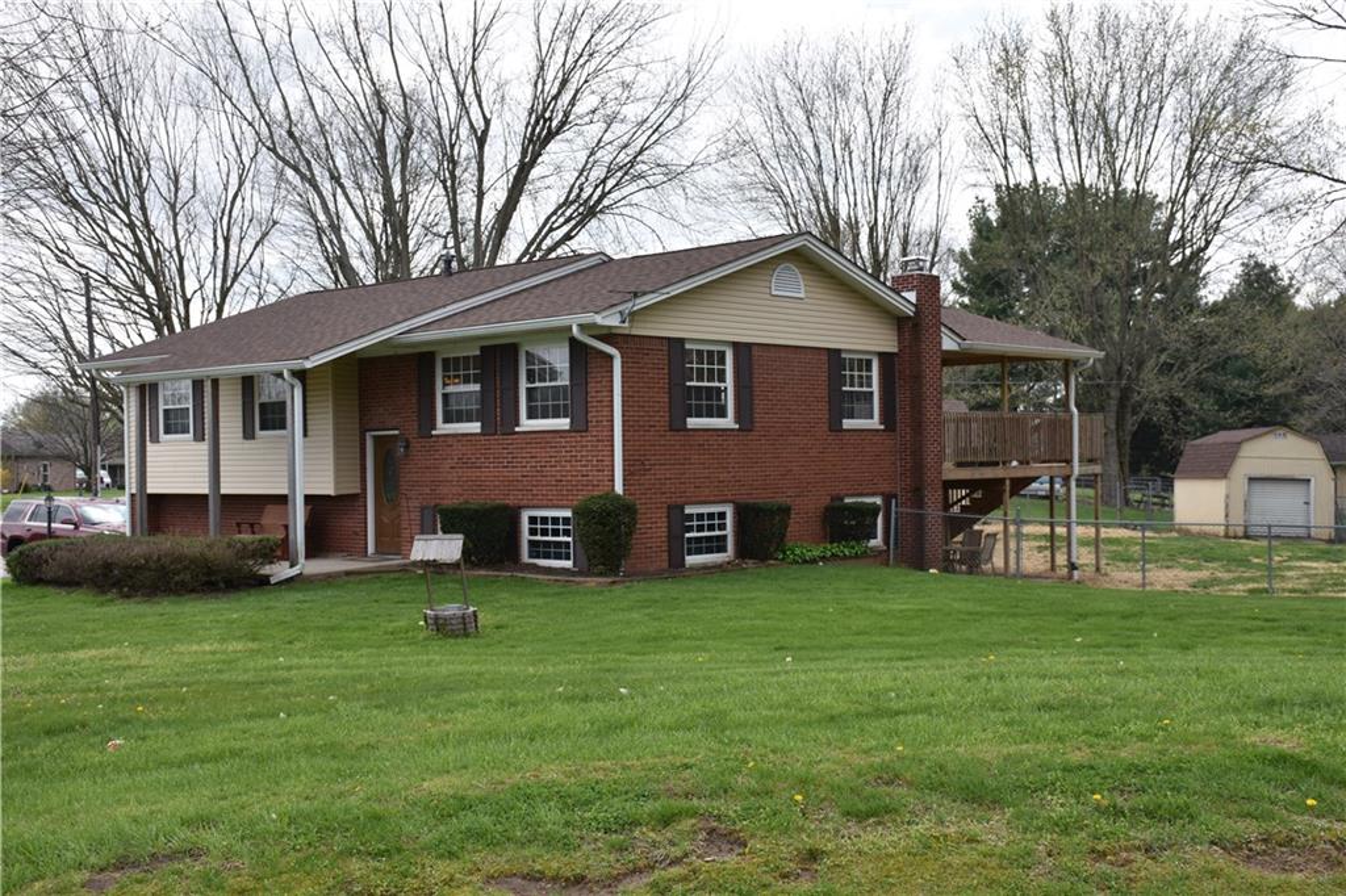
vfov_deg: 33.0
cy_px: 448
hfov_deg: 47.9
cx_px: 673
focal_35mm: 40
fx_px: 1514
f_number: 7.1
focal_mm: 27
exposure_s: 1/250
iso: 100
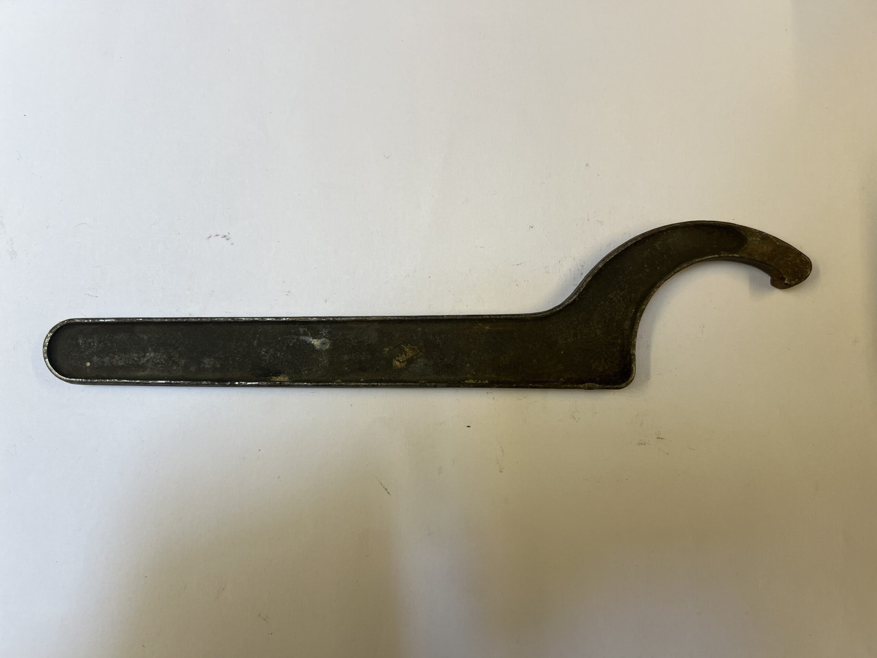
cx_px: 438
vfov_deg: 53.1
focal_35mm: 26
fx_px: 659
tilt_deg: -86.3
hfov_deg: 67.3
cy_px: 329
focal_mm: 5.7
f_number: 1.5
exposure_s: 1/100
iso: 40
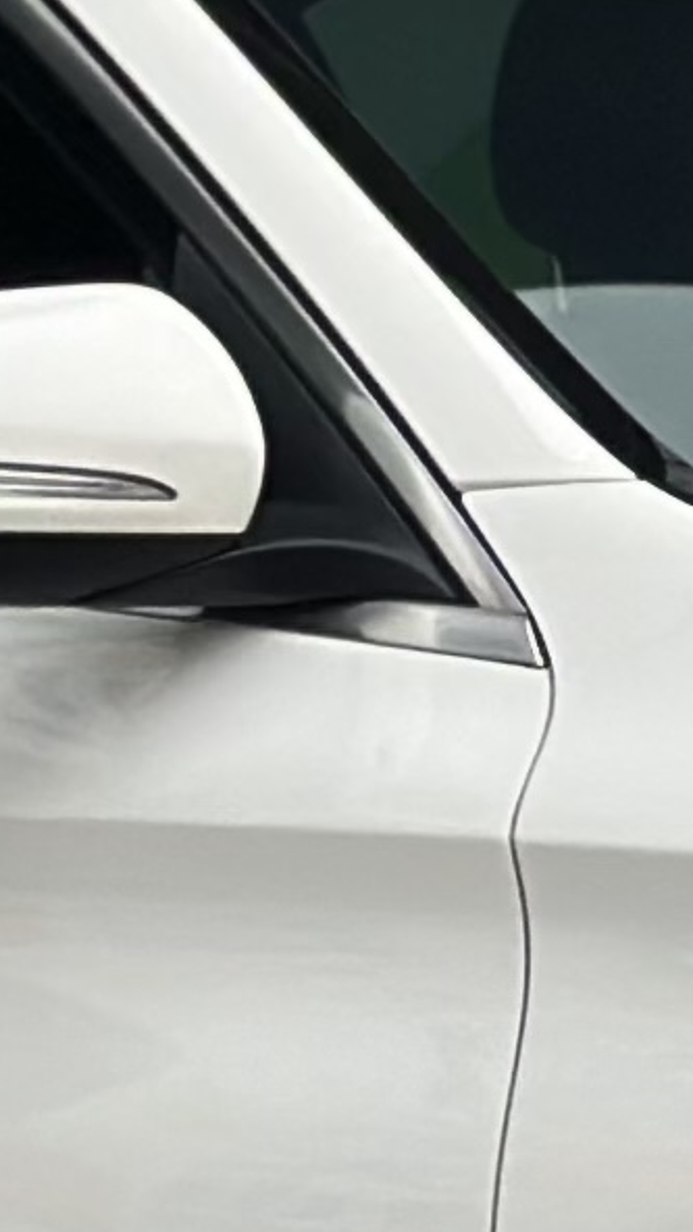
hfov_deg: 3.4
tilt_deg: +0.3
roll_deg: +4.1
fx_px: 11630
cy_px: 572
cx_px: 1240
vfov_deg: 6.1
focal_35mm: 356
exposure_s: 1/475
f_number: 1.78
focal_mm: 6.86
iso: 80
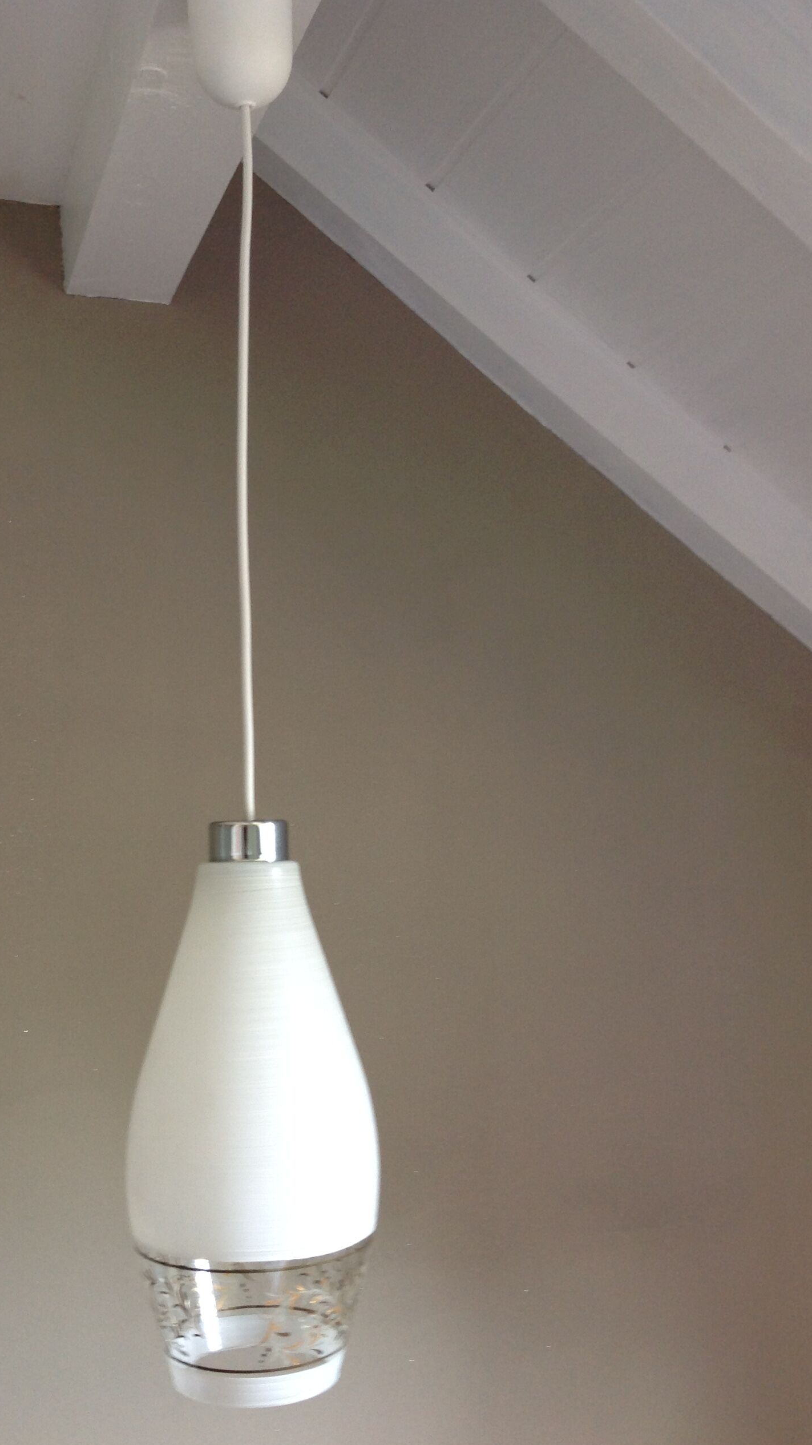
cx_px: 309
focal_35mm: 39
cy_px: 730
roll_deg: +2.0
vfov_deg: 51.6
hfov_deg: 30.3
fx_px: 1493
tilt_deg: +6.1
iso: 80
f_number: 2.4
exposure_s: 1/15
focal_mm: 4.28
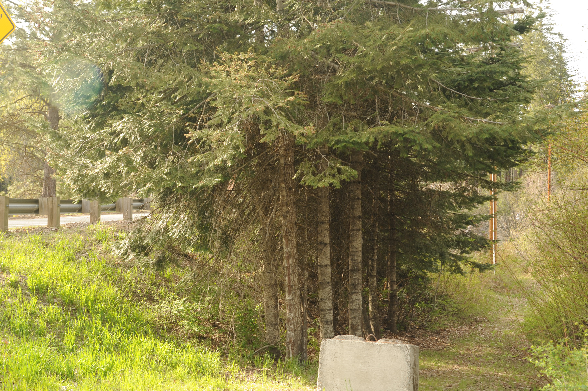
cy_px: 195
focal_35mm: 41
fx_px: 669
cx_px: 256
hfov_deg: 47.3
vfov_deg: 32.6
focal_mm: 35
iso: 200
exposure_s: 1/60
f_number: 6.3
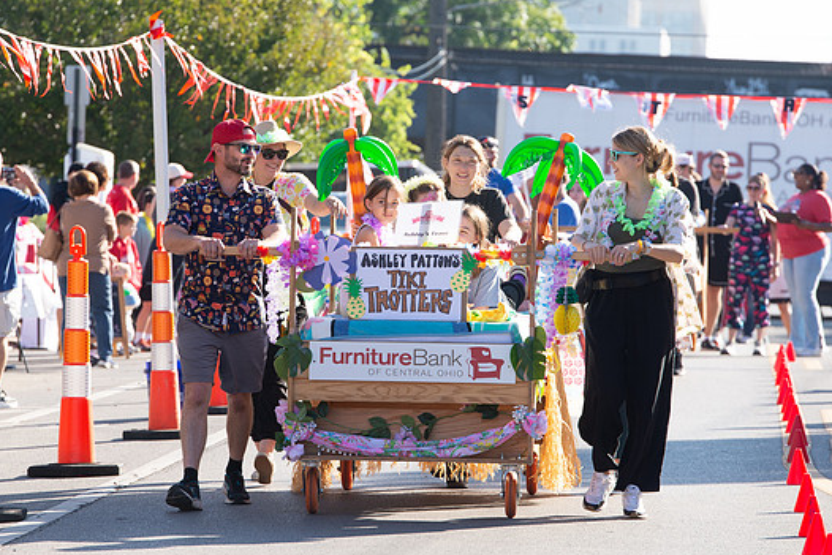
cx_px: 364
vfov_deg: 5.6
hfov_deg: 8.3
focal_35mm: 247
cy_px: 281
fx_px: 5710
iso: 200
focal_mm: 200
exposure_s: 1/250
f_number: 7.1
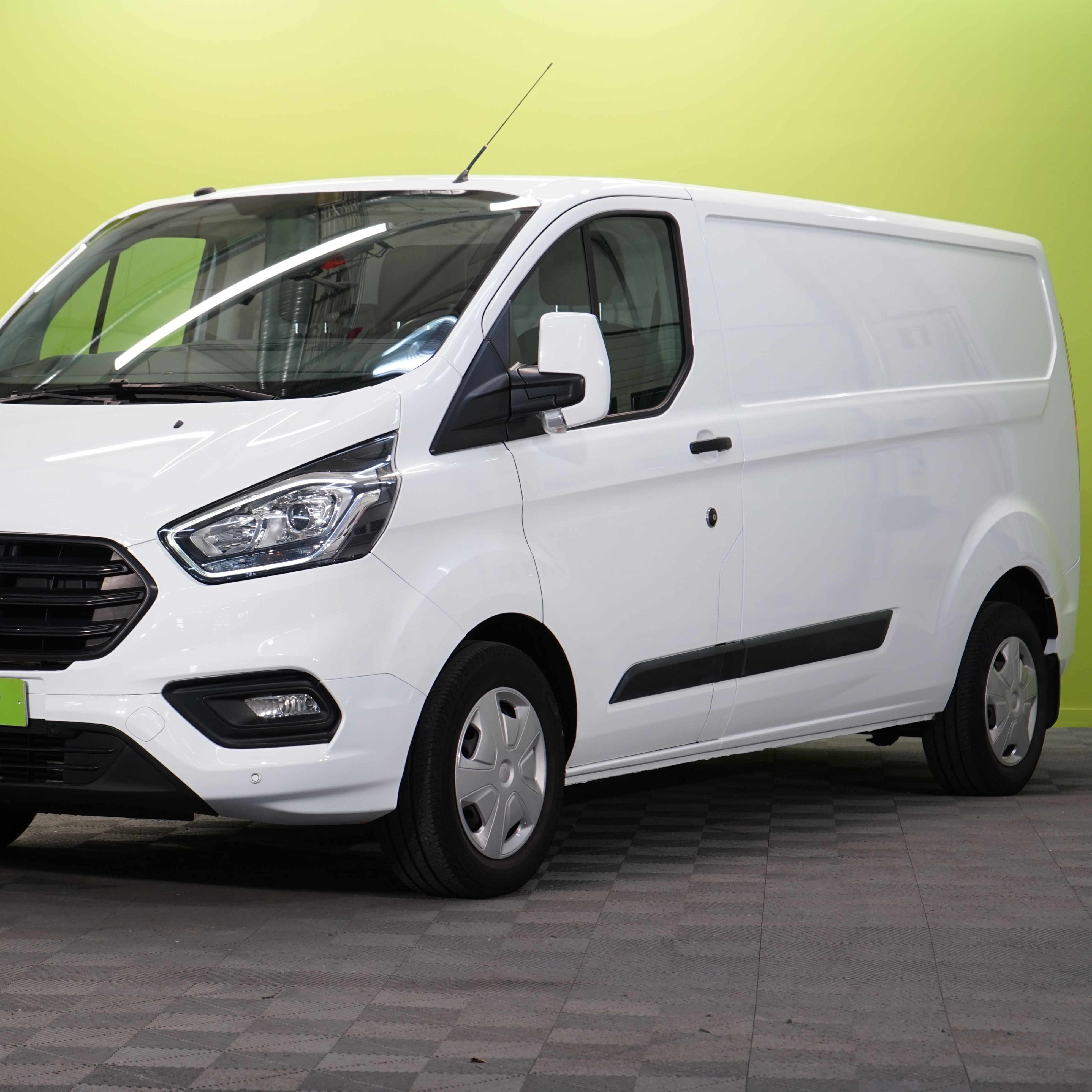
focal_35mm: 90
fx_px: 3212
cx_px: 416
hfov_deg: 19.3
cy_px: 543
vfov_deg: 19.3
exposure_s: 1/30
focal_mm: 70
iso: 320
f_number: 5.6
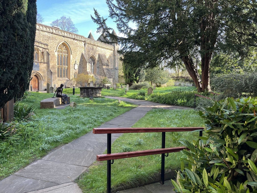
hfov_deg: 67.3
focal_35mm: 26
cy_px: 96
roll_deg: -0.6
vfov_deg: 53.1
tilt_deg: -4.8
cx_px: 128
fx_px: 193
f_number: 1.6
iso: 50
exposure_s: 1/215
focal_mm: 5.1
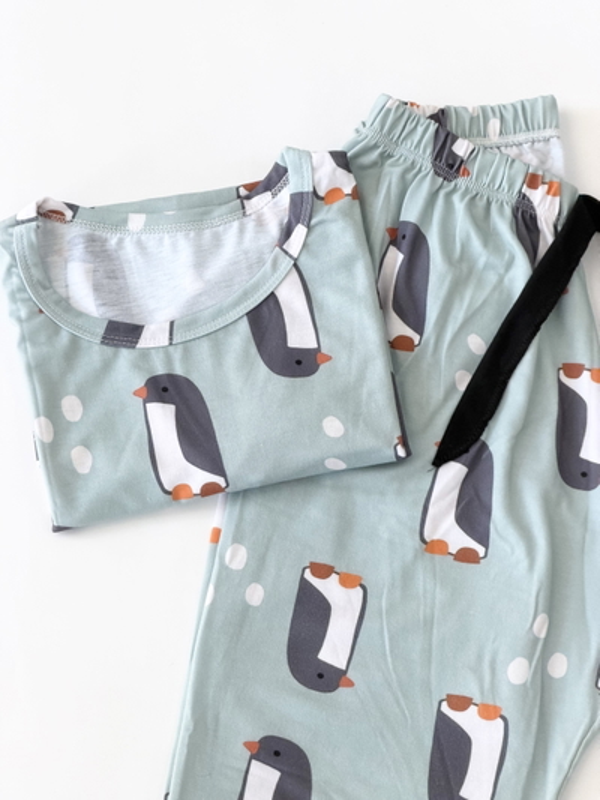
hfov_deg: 14.8
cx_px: 300
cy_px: 400
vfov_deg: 19.6
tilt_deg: -76.4
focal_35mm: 100
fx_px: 2310
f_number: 2.8
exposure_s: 1/121
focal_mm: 16.89
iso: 160
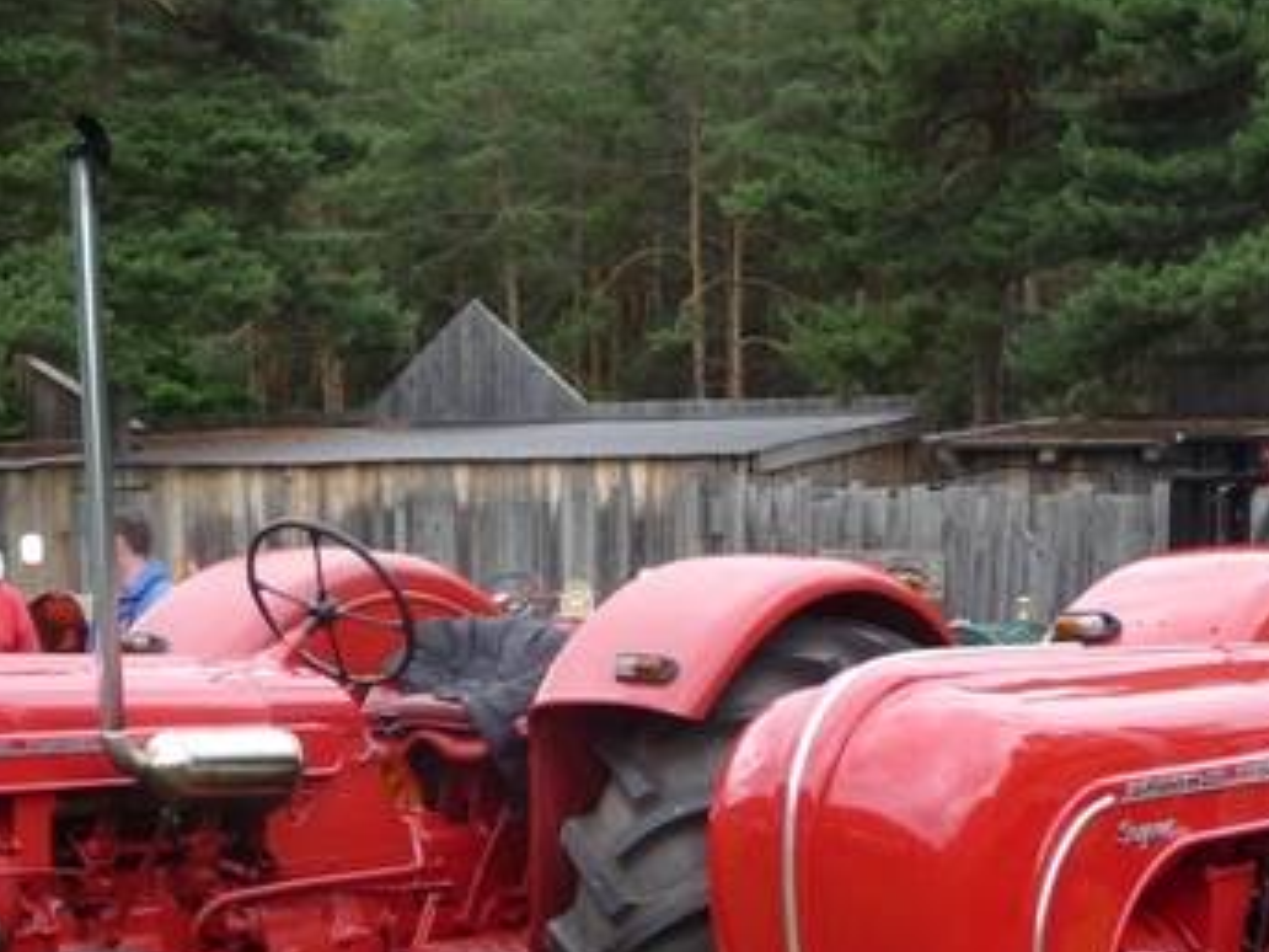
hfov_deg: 24.7
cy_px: 1018
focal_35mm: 79
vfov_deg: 18.1
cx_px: 705
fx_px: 2896
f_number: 3.6
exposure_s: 1/200
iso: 100
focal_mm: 5.6
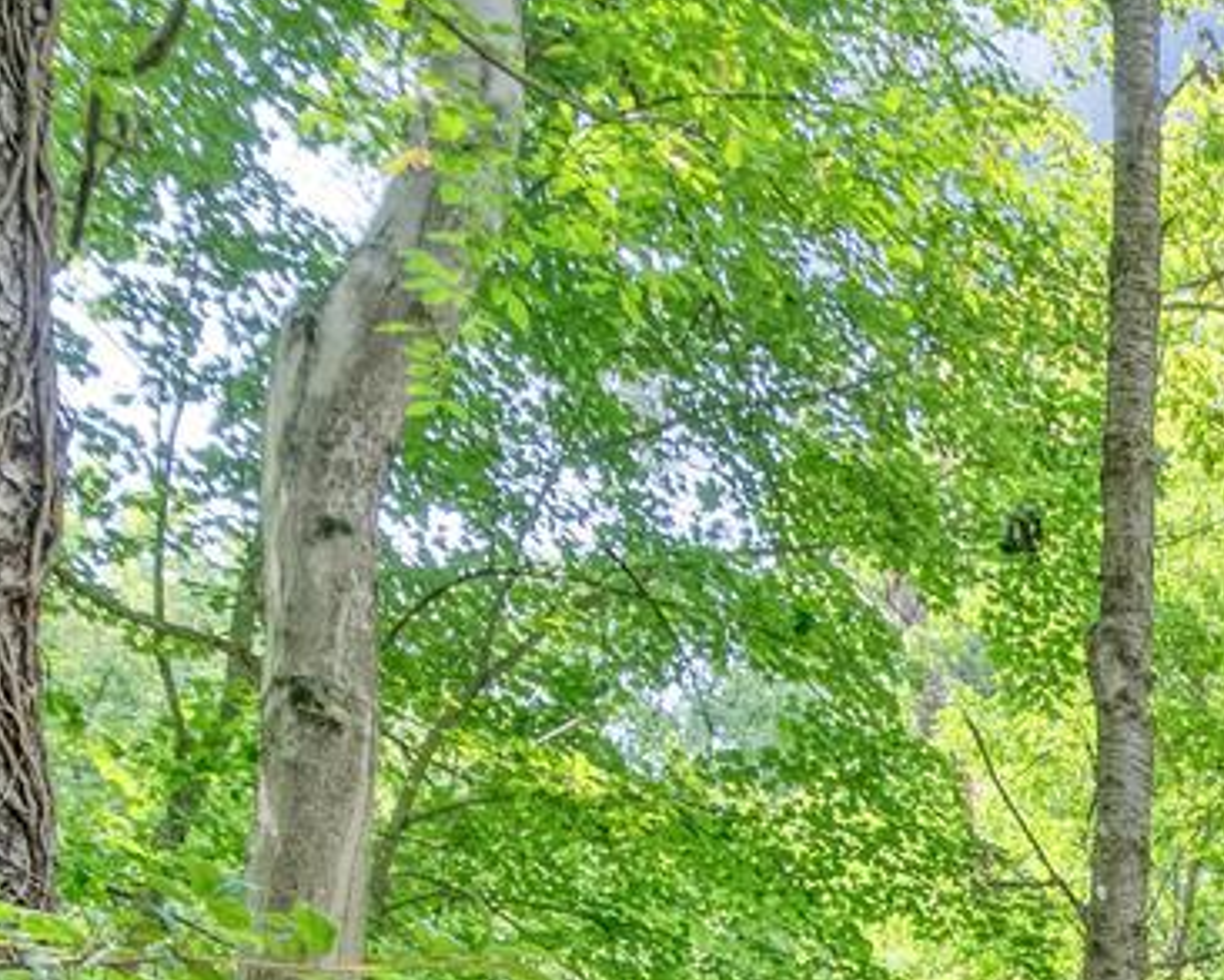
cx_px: 2276
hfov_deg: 17.7
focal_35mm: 84
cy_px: 2263
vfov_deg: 13.8
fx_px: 3044
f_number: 7.1
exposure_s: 1/25
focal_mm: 16
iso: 1250
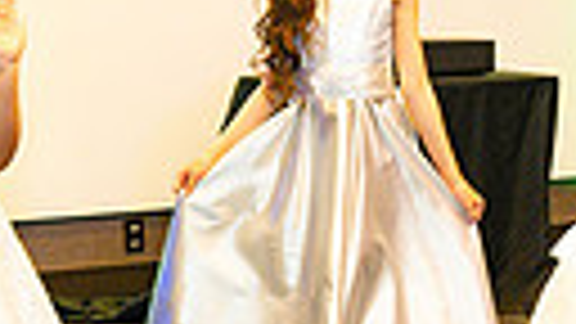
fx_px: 1741
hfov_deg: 18.8
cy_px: 200
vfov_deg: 10.6
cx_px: 351
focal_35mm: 114
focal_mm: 24
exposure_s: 1/125
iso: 3200
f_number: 2.8
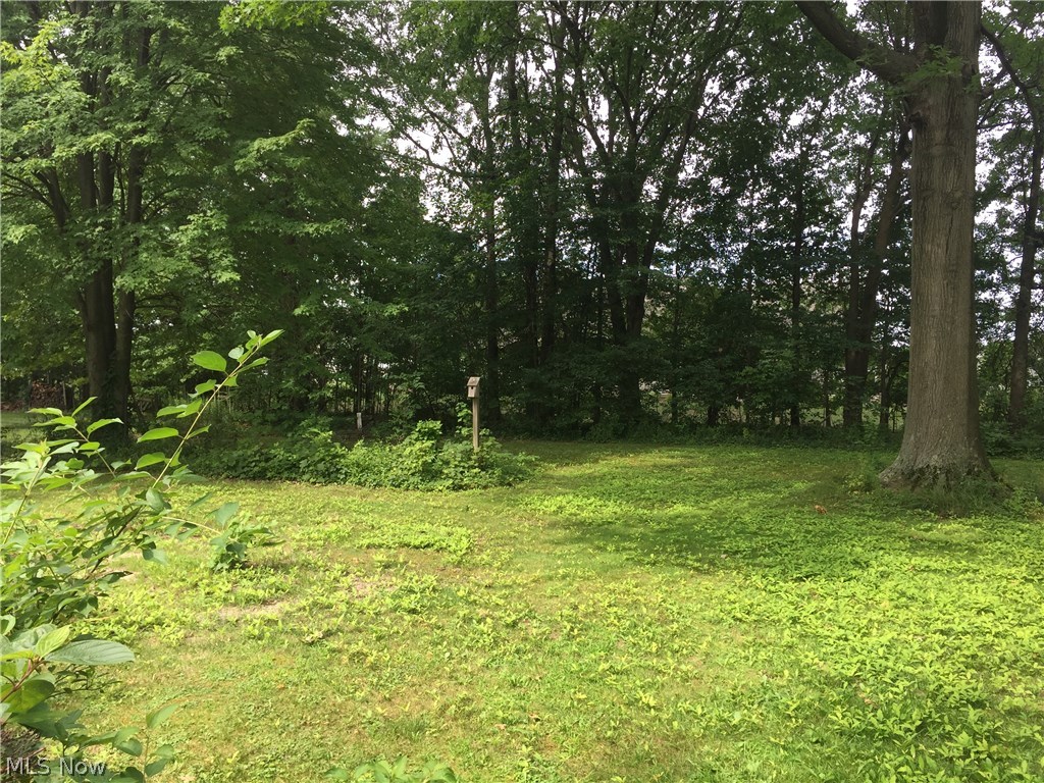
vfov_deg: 48.2
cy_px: 392
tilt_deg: +0.2
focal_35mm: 29
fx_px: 875
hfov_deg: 61.7
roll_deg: -2.0
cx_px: 522
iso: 32
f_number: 2.2
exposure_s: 1/271
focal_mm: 4.15
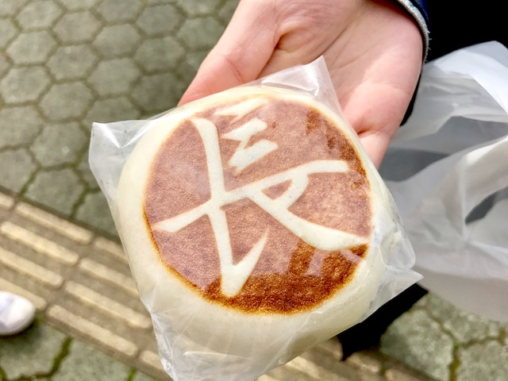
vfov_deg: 49.7
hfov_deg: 63.4
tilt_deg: -59.6
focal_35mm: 28
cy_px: 190
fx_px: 411
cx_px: 254
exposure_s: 1/1842
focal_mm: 3.99
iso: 20
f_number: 1.8
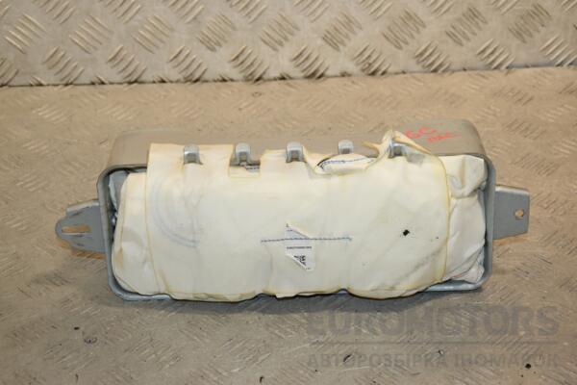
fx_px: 1250
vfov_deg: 17.5
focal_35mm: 78
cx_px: 288
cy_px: 192
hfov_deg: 26.0
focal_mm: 52
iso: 800
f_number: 7.1
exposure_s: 1/200
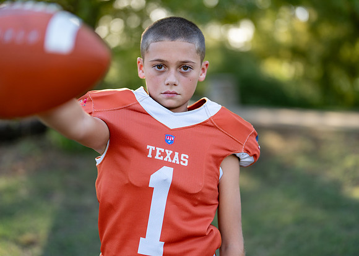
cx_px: 180
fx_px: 534
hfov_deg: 37.2
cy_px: 128
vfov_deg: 27.0
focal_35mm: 52
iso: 100
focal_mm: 50
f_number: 1.2
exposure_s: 1/1250
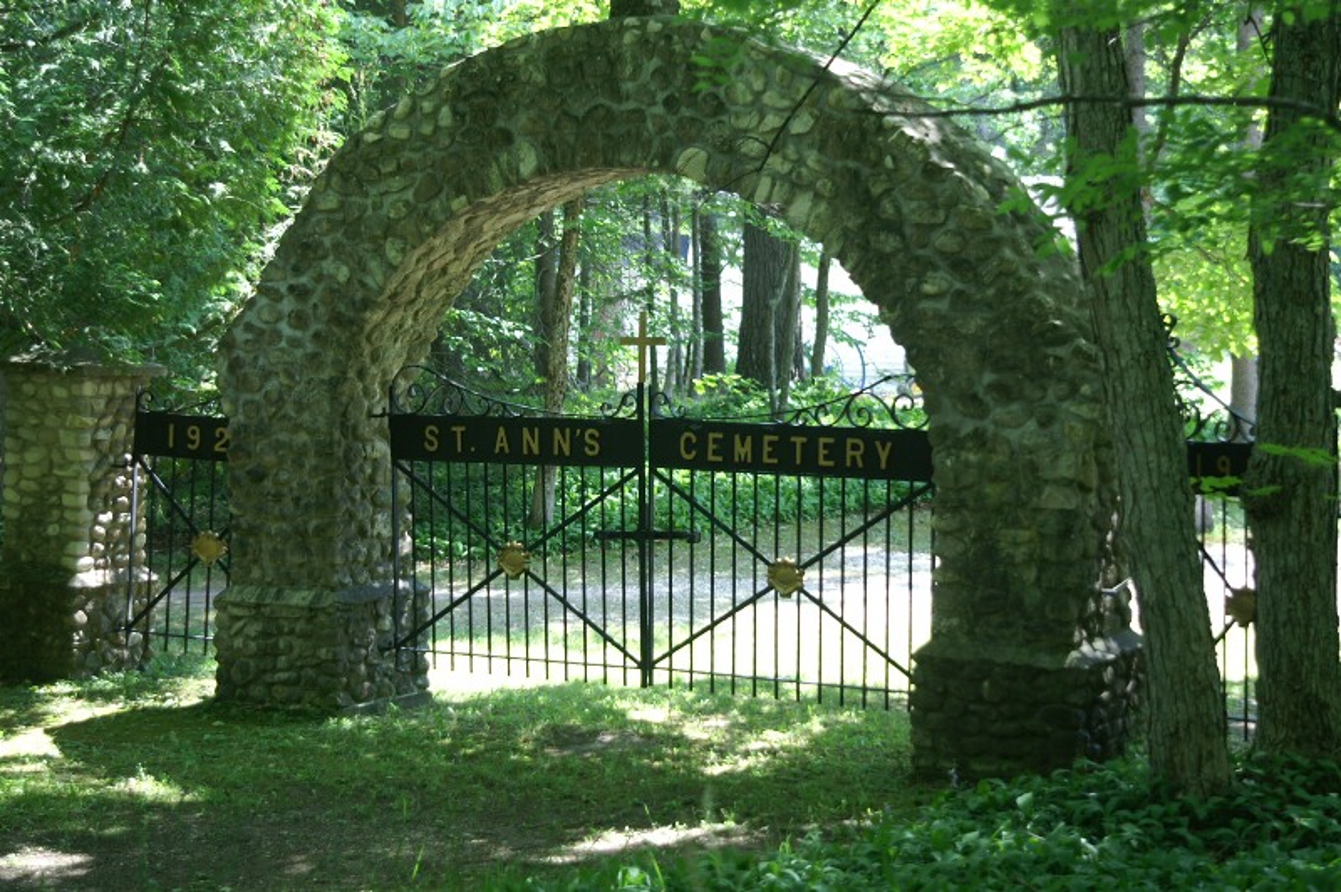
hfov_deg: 27.0
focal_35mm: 75
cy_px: 446
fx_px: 2791
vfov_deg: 18.2
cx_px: 670
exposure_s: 1/125
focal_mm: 50
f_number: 4.5
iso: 200
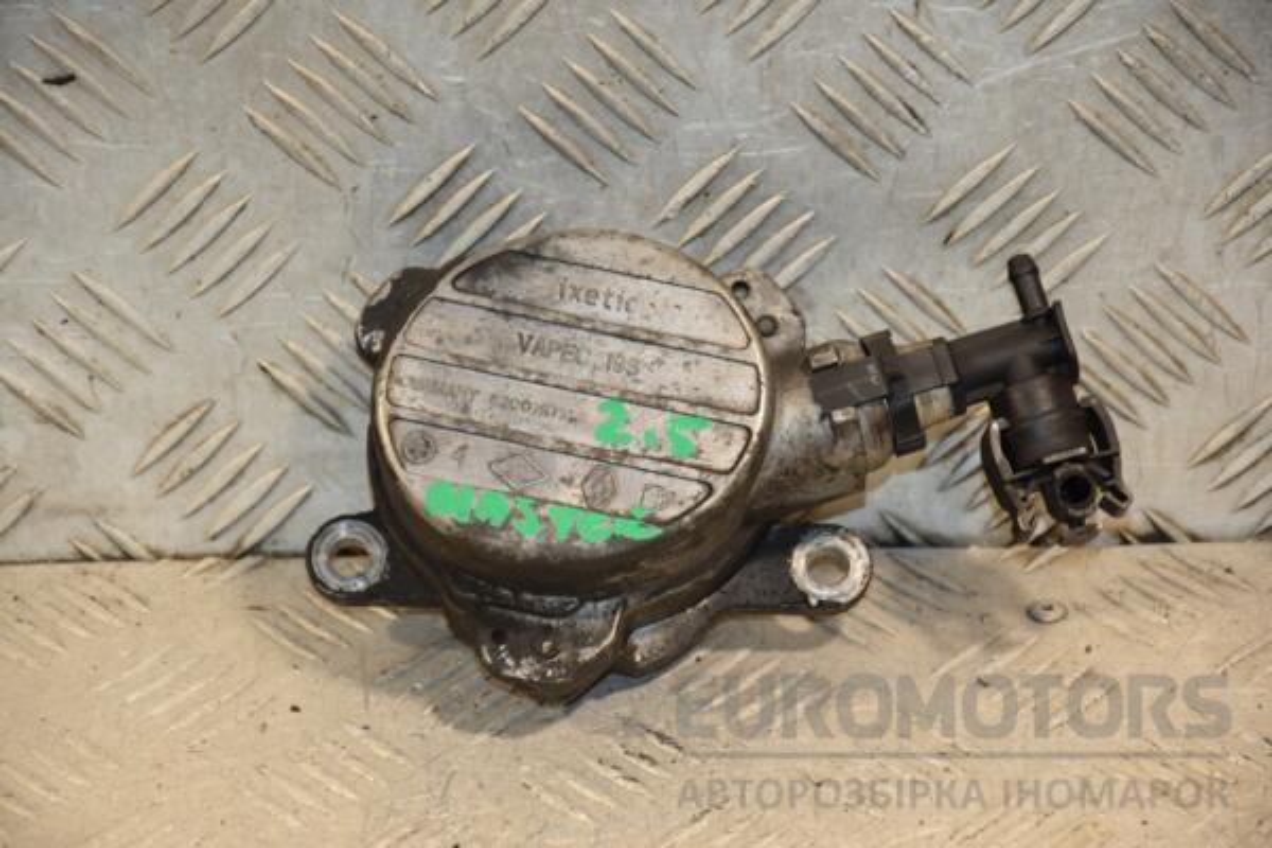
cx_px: 636
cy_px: 424
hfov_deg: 13.0
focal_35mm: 158
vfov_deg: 8.7
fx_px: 5565
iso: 800
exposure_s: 1/160
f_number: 5.6
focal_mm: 105
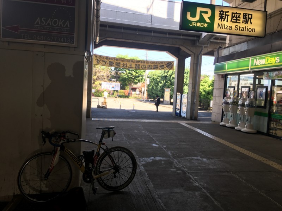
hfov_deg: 61.7
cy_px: 106
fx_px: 236
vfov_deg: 48.2
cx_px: 141
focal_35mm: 29
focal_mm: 4.15
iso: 25
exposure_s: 1/130
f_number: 2.2
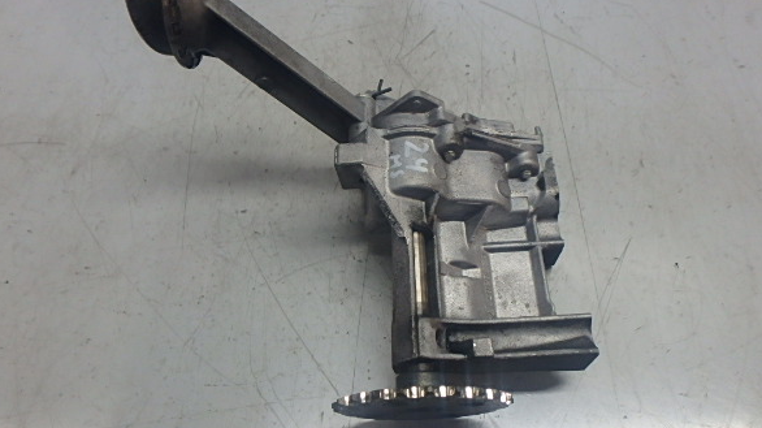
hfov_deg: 74.1
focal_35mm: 25
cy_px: 221
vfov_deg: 45.9
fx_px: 505
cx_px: 391
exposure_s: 1/50
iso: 200
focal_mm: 3.7
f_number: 3.5
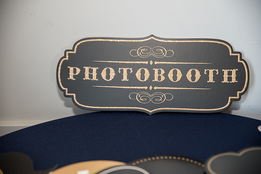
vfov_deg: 20.9
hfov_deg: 31.0
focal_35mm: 65
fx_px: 471
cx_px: 130
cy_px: 87
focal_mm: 65
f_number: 2.8
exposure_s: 1/100
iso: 400
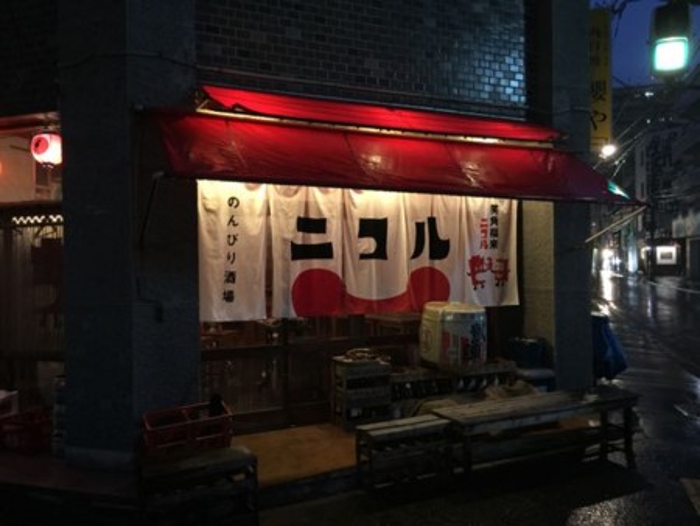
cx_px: 350
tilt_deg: +0.5
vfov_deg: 48.3
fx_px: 587
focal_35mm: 29
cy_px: 263
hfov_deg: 61.6
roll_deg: +1.8
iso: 80
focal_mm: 4.15
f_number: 2.2
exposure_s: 1/4
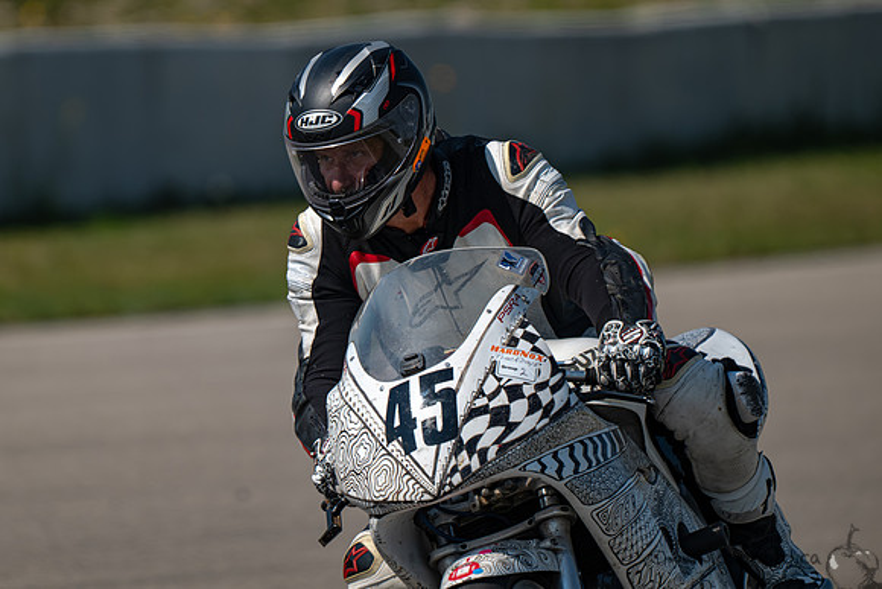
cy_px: 242
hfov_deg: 2.9
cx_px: 363
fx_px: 17311
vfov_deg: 1.9
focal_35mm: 706
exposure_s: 1/1250
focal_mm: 600
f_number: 6.3
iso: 125
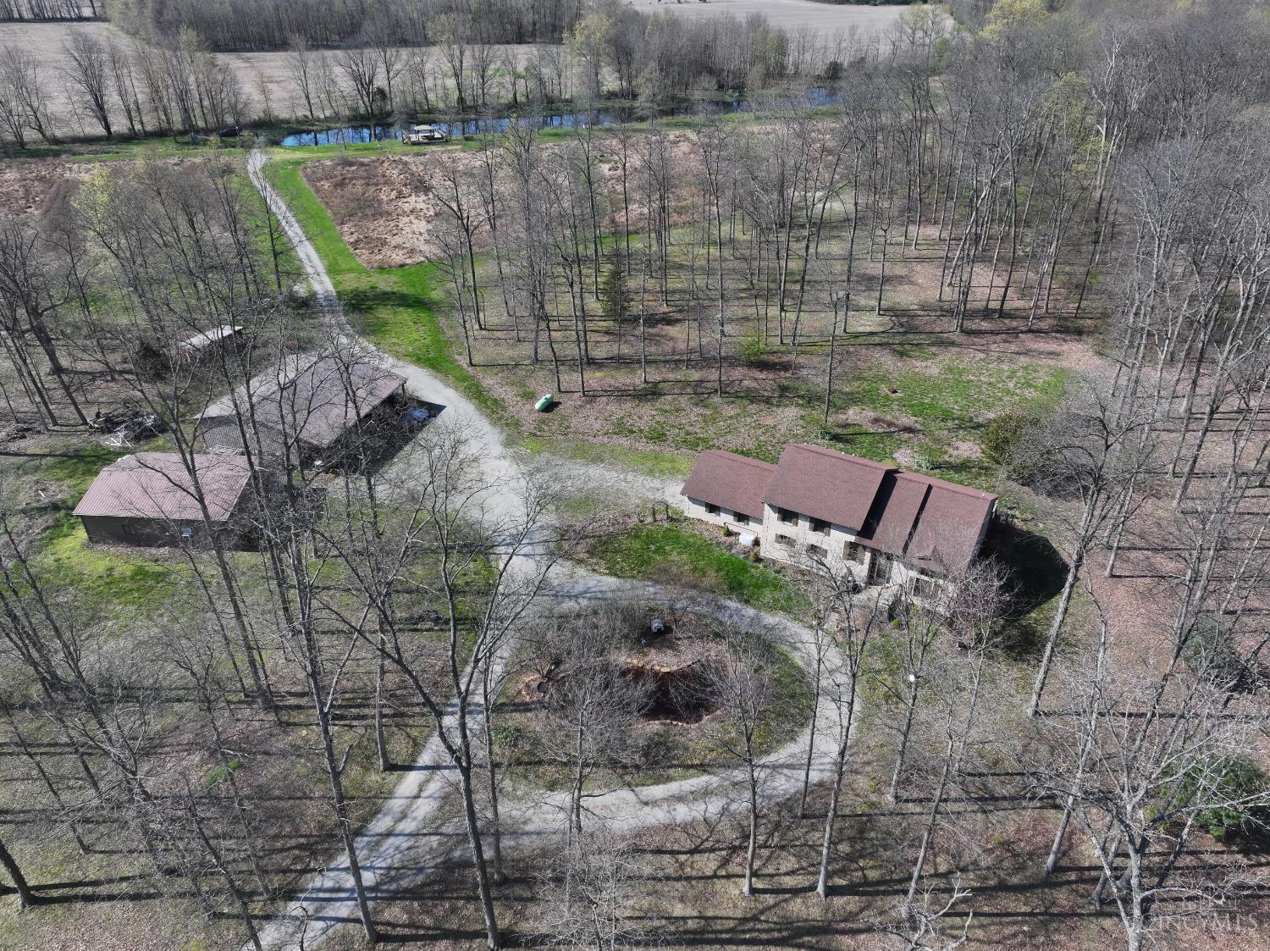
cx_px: 635
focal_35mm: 24
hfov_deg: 71.6
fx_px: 880
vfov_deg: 56.8
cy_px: 476
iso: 200
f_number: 7.1
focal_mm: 12.29
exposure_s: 1/500
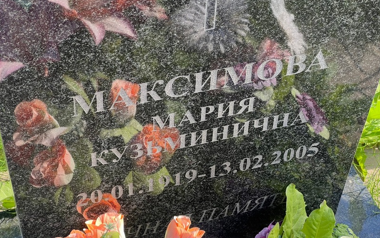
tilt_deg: -48.2
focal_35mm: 82
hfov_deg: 25.2
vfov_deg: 15.9
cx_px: 190
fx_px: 849
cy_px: 135
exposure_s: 1/99
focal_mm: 9
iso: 50
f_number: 2.8
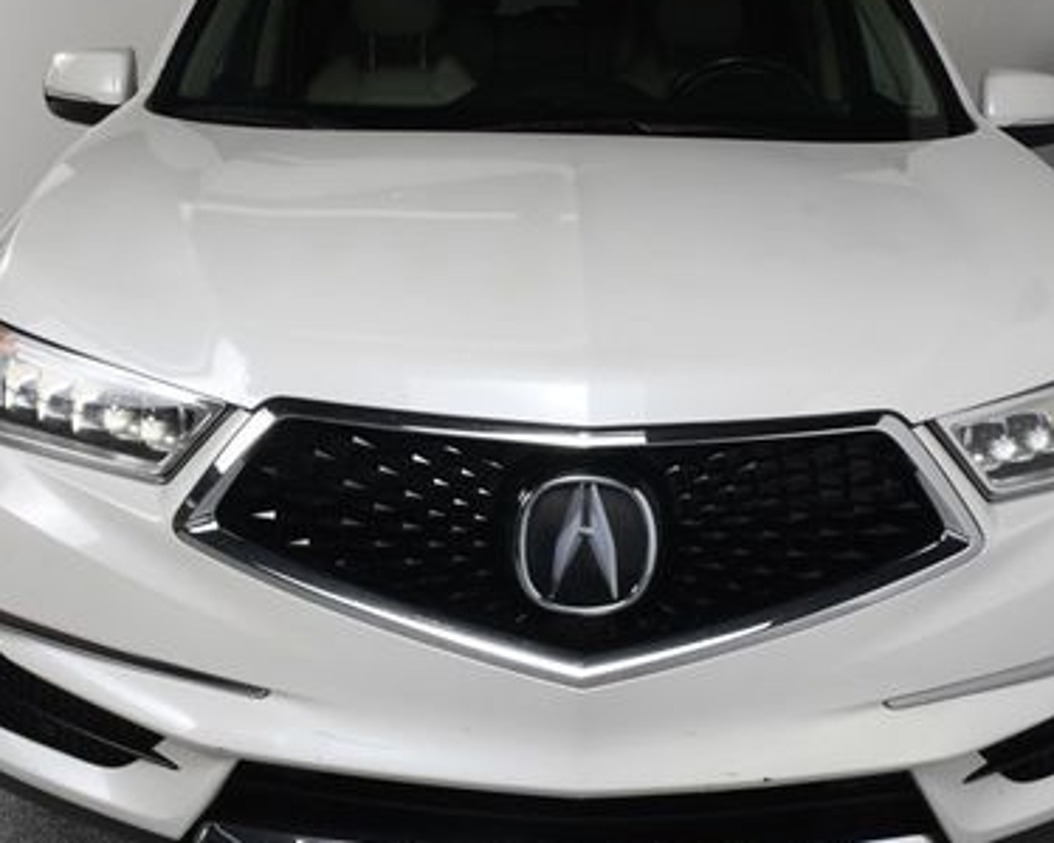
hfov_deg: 35.4
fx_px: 1653
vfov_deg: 28.6
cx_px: 538
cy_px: 381
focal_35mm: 53
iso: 100
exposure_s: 1/160
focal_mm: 22
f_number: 13
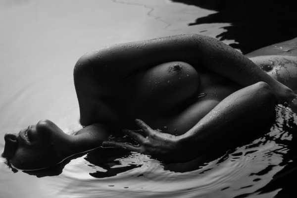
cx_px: 148
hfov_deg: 28.8
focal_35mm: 70
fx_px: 577
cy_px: 99
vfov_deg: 19.5
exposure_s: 1/100
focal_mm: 70
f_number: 8
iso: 1600
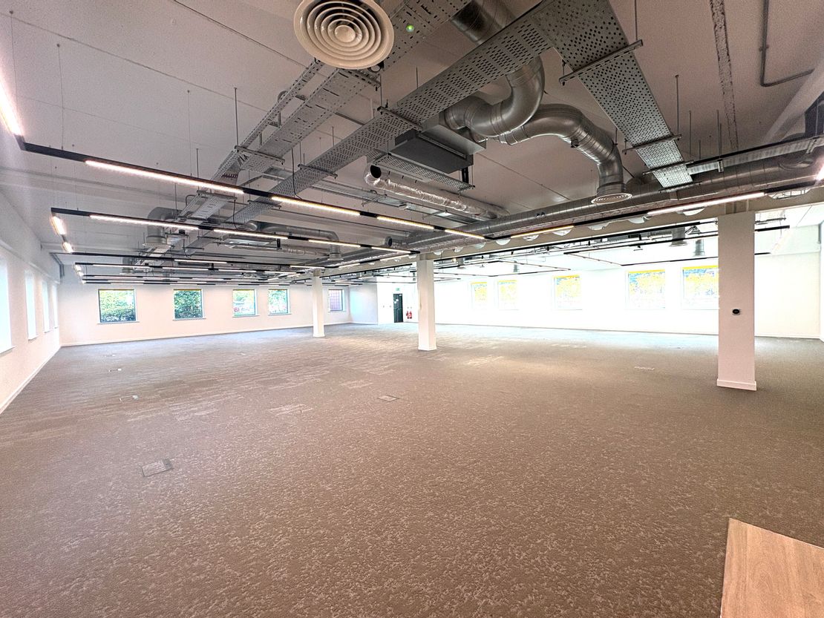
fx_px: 333
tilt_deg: -0.8
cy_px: 309
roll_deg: +1.7
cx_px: 412
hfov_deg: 102.1
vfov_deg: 85.7
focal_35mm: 14
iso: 100
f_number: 2.2
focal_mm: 2.22
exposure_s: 1/114
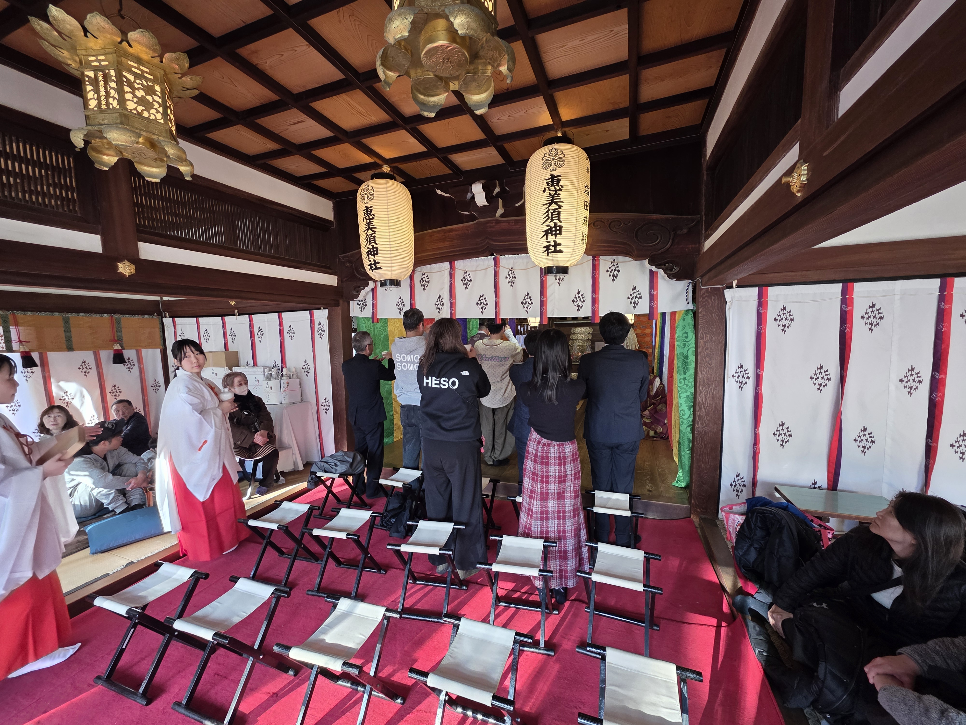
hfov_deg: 106.2
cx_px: 483
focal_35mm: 13
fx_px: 363
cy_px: 362
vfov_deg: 89.9
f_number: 1.9
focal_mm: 2.2
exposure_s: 1/120
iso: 320
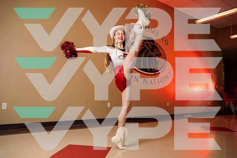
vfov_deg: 43.6
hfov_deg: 61.9
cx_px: 118
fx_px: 198
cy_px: 79
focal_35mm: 30
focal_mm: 30
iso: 250
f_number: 5
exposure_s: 1/250
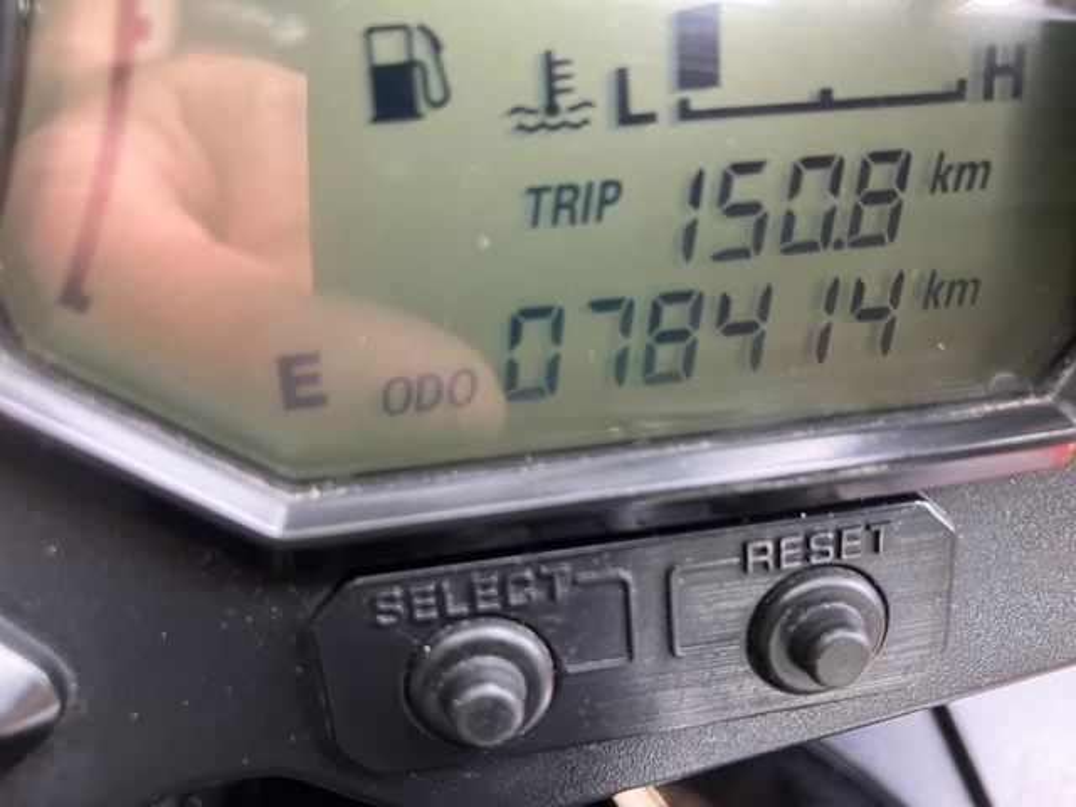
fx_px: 870
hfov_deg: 63.4
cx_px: 538
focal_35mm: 28
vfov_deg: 49.7
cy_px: 404
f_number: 1.8
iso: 100
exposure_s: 1/60
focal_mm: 3.99
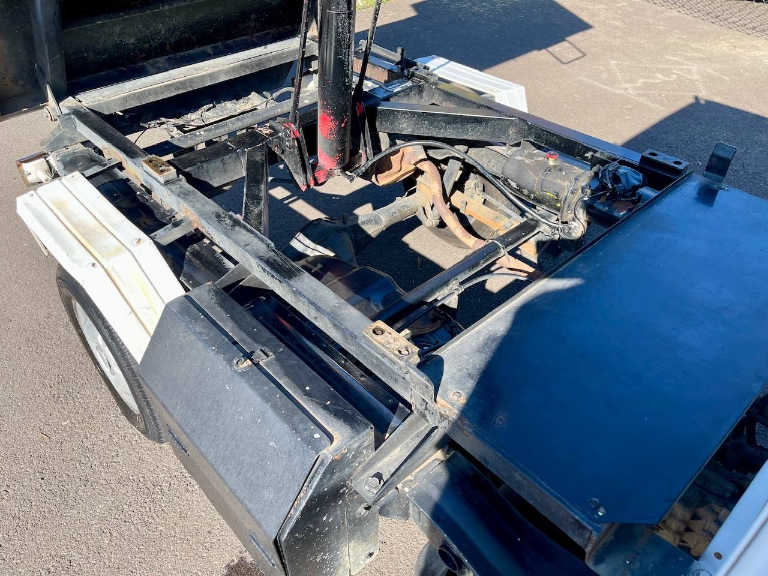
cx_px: 384
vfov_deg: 54.9
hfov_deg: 69.4
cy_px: 288
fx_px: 555
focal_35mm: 25
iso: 32
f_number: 1.6
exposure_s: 1/780
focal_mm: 5.1
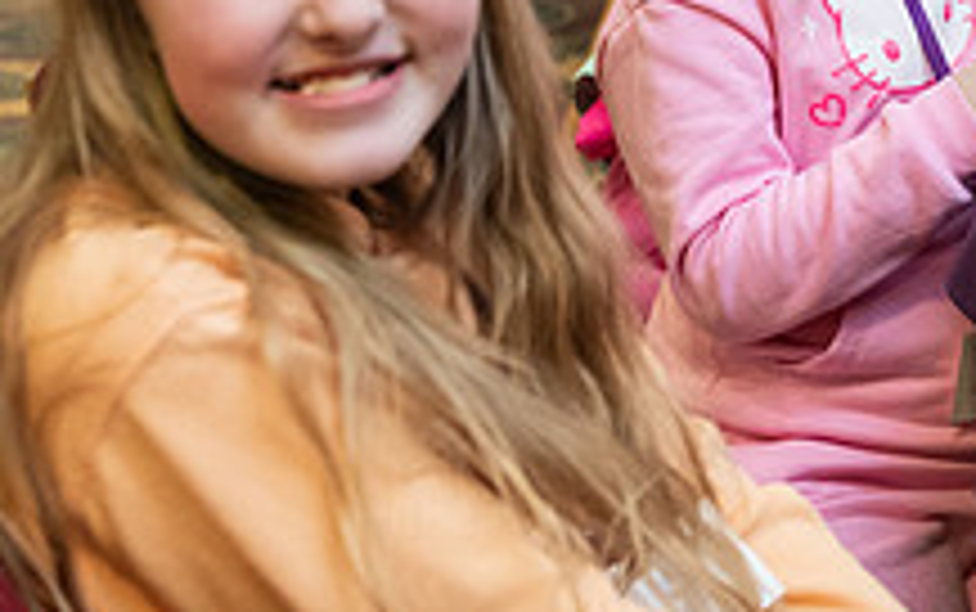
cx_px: 980
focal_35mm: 136
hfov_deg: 15.1
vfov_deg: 9.5
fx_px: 3620
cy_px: -178
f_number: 3.5
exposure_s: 1/160
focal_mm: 50
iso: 1600
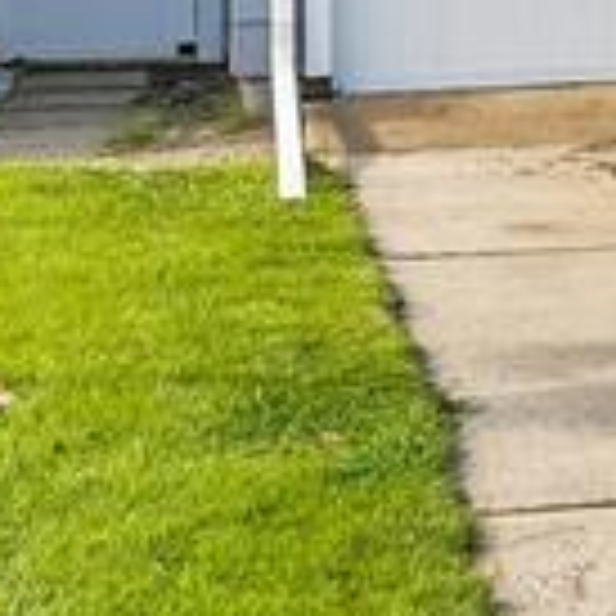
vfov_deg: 11.2
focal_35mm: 152
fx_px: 3060
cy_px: -193
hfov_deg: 9.1
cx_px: 1879
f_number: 8
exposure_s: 1/1000
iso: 500
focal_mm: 24
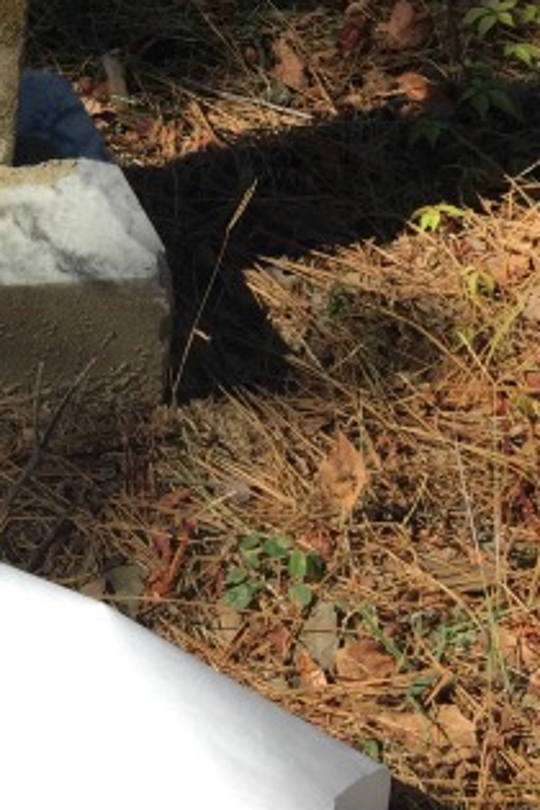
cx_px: -229
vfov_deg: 22.2
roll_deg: -3.5
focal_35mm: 83
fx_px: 1867
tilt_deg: -15.2
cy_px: -217
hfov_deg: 15.4
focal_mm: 4.15
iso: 32
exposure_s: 1/1464
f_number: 2.2
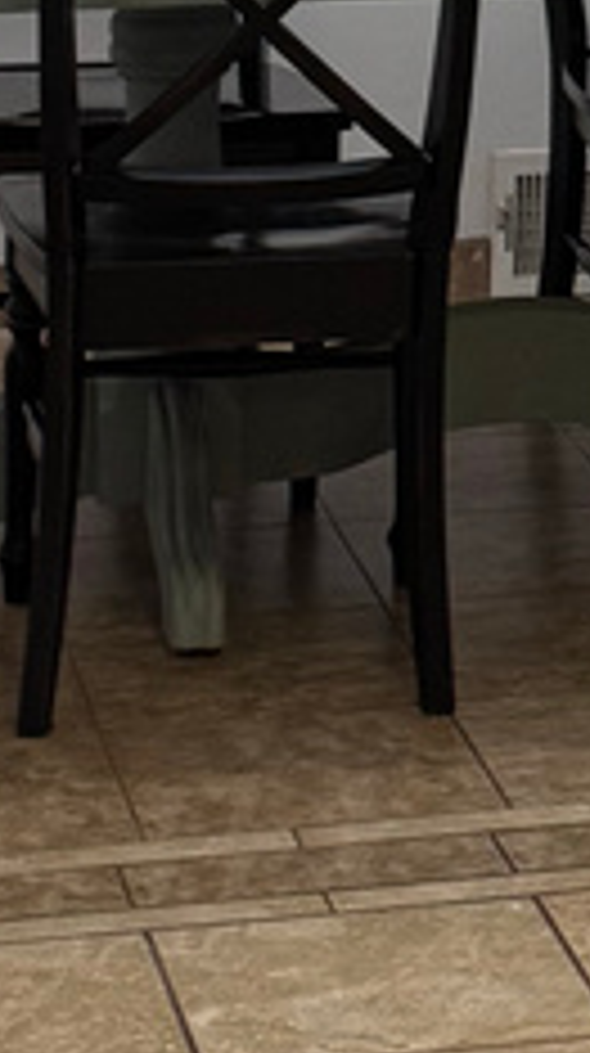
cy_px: -810
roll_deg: -1.5
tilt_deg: +0.5
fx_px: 4801
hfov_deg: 6.9
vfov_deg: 11.6
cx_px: 1049
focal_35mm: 172
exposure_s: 1/120
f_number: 1.78
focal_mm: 6.76
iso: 160
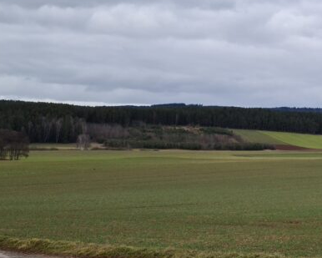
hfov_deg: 21.7
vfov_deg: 18.7
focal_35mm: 82
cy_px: 97
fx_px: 782
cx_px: 376
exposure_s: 1/120
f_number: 2
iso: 25
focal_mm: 5.9
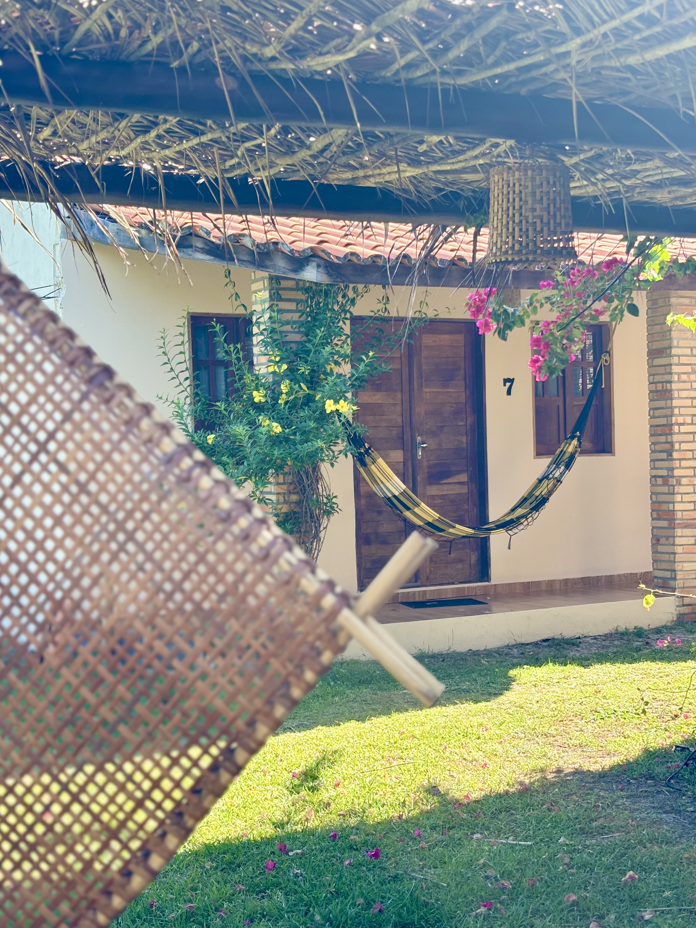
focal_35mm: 53
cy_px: 469
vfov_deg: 36.2
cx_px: 342
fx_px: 1421
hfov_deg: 27.5
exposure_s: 1/324
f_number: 1.6
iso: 32
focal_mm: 5.96
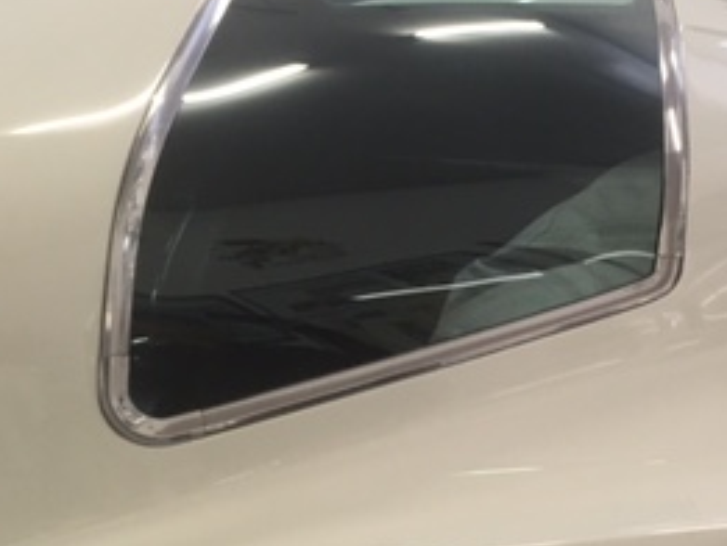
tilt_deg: -29.3
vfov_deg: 20.7
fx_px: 1492
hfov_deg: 26.7
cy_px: 312
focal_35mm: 71
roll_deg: +11.9
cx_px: 610
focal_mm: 4.15
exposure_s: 1/30
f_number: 2.2
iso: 100
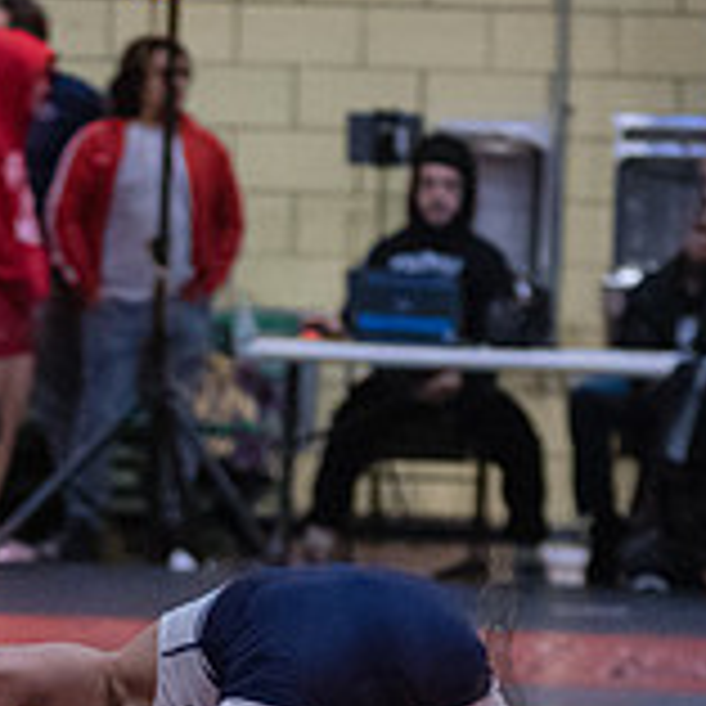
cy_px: 852
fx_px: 12183
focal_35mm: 528
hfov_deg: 3.3
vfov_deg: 3.3
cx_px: -96
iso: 8000
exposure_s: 1/640
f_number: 3.5
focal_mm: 135
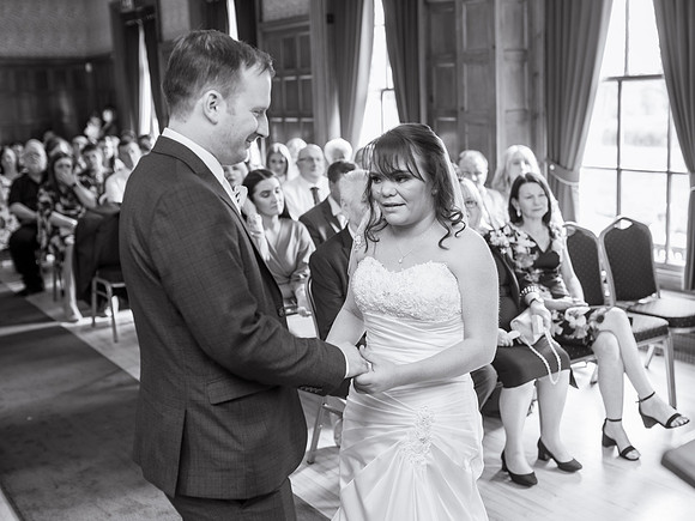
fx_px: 875
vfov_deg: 33.2
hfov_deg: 43.3
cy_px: 260
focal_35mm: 44
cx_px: 384
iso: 160
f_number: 2.5
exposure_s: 1/80
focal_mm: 35
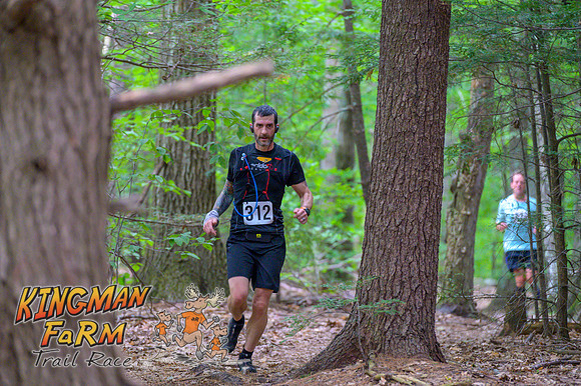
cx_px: 290
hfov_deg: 10.3
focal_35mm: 200
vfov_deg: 6.9
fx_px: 3226
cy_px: 193
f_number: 4
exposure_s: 1/200
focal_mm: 200
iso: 8000
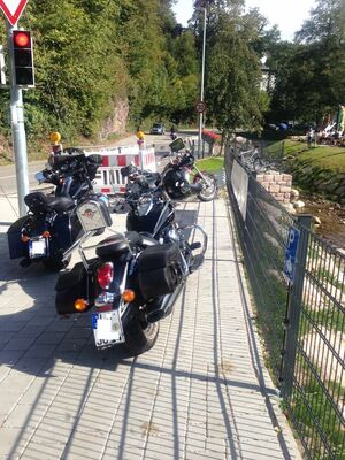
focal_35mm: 33
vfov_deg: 55.4
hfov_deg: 42.9
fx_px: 439
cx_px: 172
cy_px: 230
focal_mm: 4.12
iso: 50
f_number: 2.4
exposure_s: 1/1178
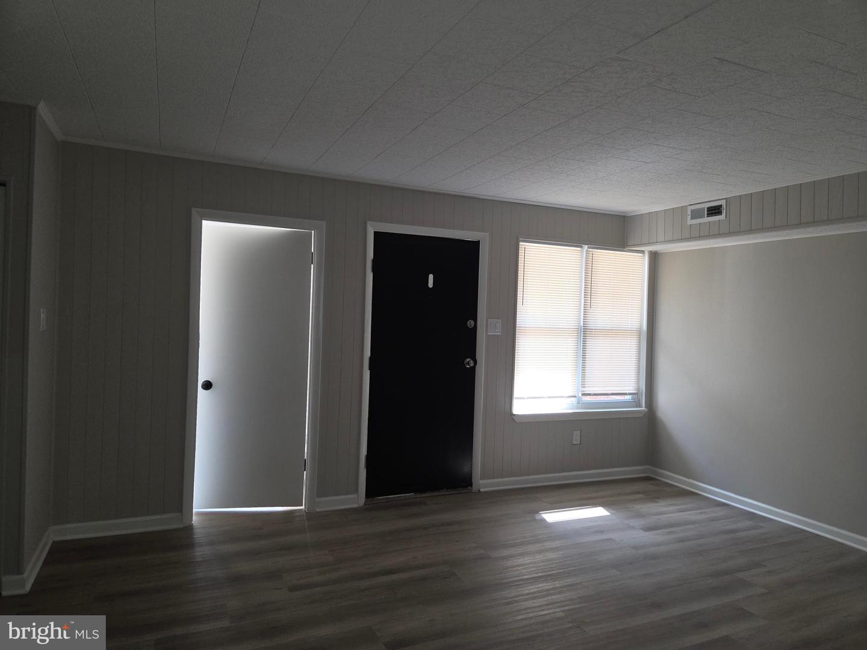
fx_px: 576
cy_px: 325
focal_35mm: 23
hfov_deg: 73.9
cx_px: 434
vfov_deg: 58.9
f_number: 1.8
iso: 80
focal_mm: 5.4
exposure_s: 1/60
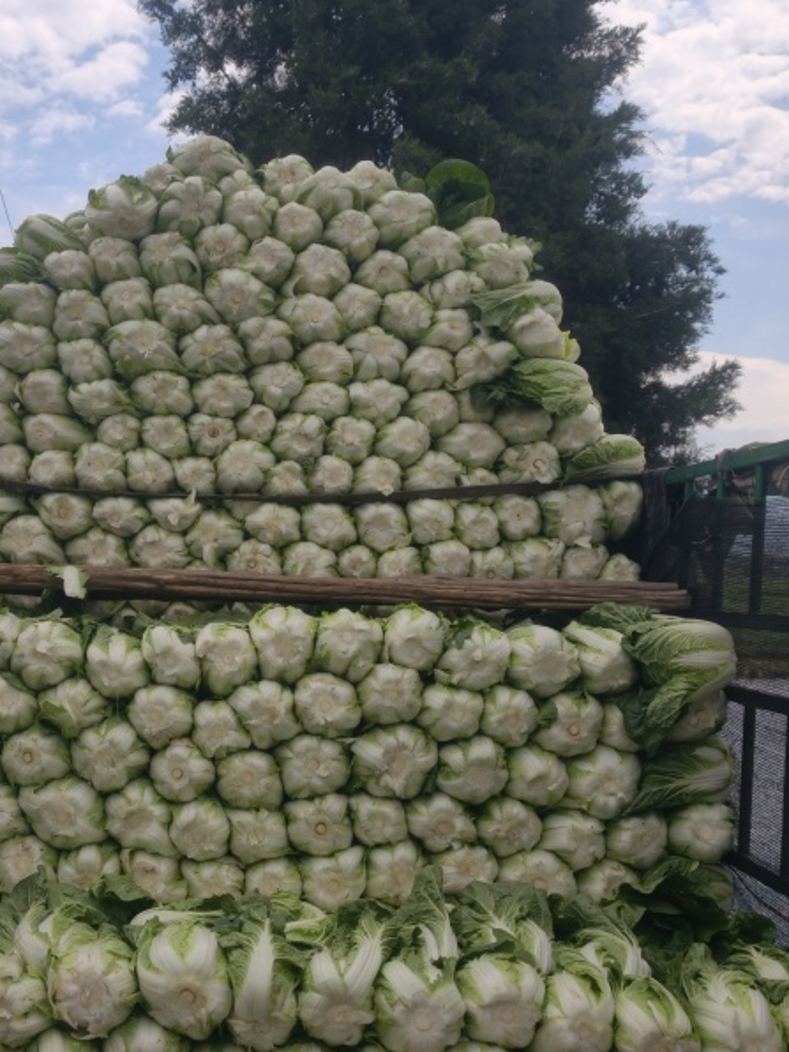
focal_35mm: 43
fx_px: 1307
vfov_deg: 43.8
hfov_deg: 33.0
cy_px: 589
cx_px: 201
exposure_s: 1/5556
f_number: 1.57
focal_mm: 7
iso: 74
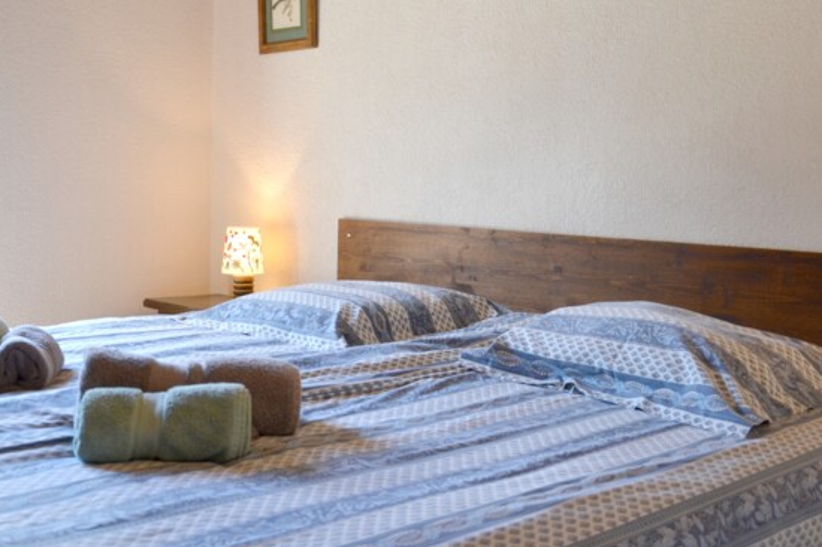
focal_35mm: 48
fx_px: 1095
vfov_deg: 27.7
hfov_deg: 41.0
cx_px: 329
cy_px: 153
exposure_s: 1/80
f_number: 4.5
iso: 400
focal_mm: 22
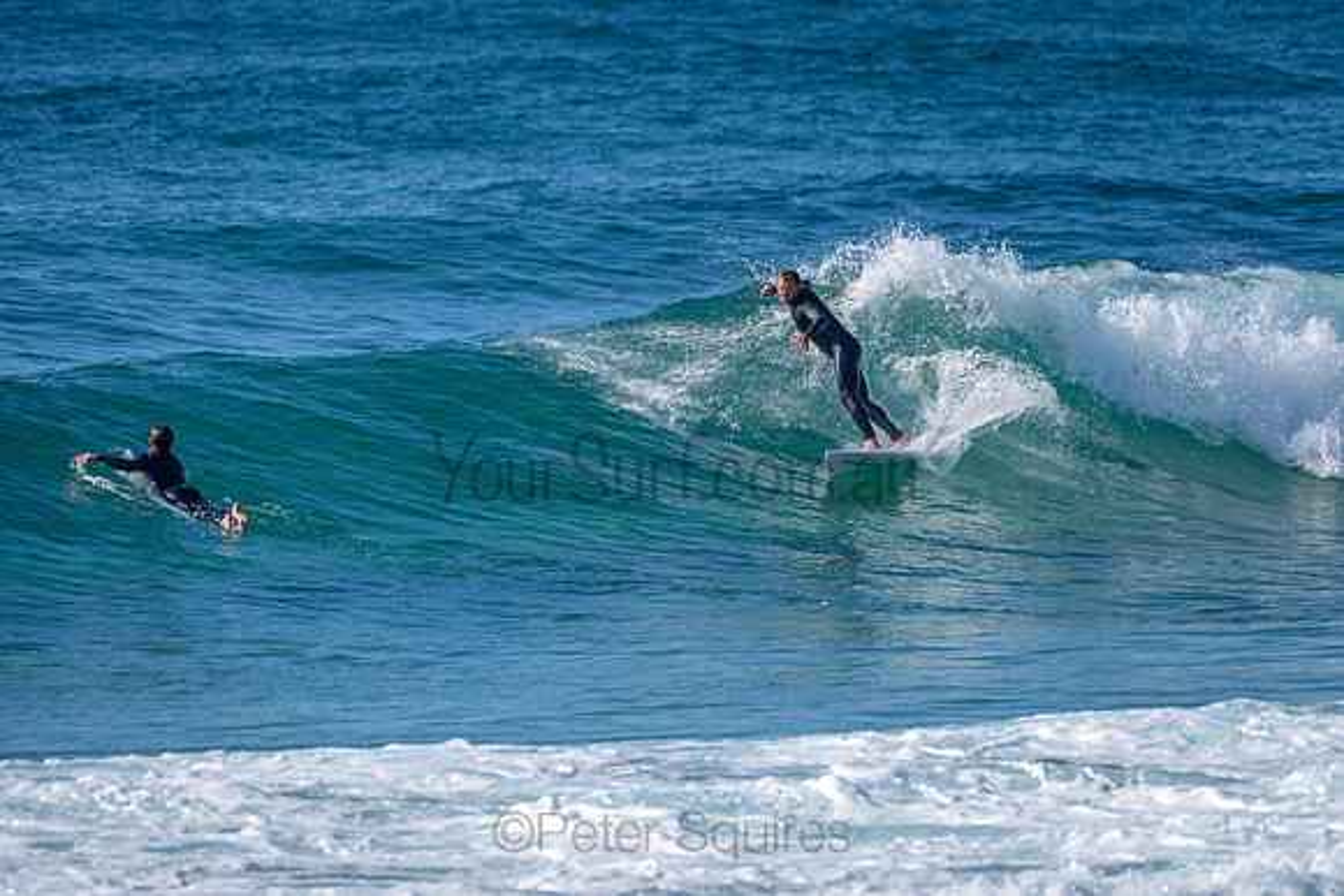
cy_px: 380
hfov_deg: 3.4
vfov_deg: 2.2
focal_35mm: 613
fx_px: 22883
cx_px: 824
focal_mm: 500
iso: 180
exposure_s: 1/2000
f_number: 5.6
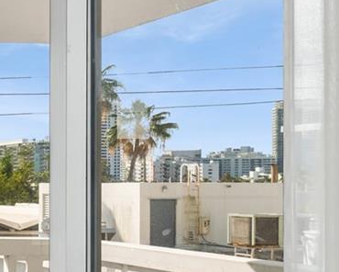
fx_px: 652
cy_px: 206
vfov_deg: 23.2
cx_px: -323
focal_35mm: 65
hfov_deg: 19.1
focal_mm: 16
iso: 200
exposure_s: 1/40
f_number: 9
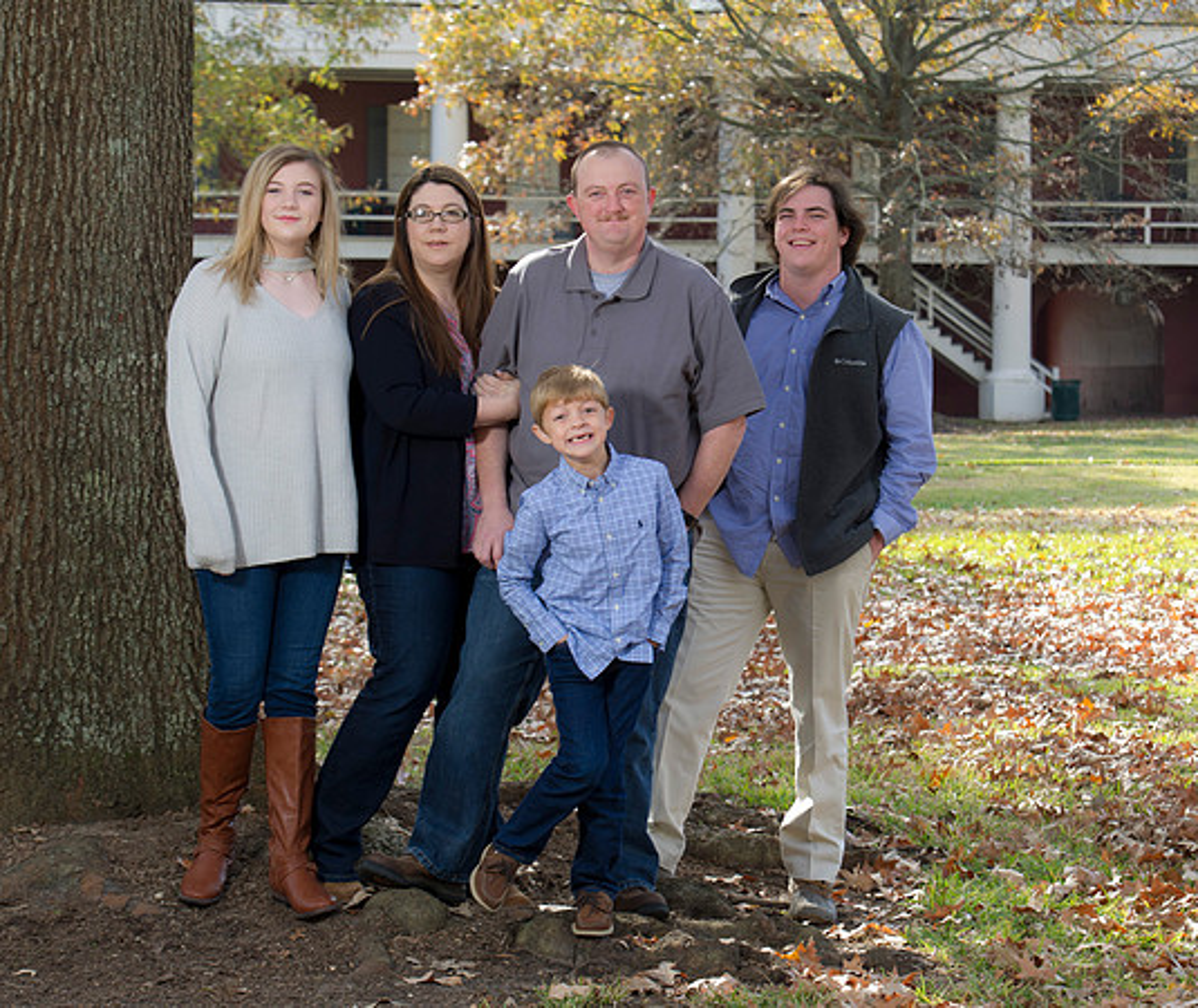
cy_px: 499
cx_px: 718
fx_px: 3716
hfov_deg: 18.3
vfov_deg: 15.4
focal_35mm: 103
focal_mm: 85
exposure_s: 1/100
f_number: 6.3
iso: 160
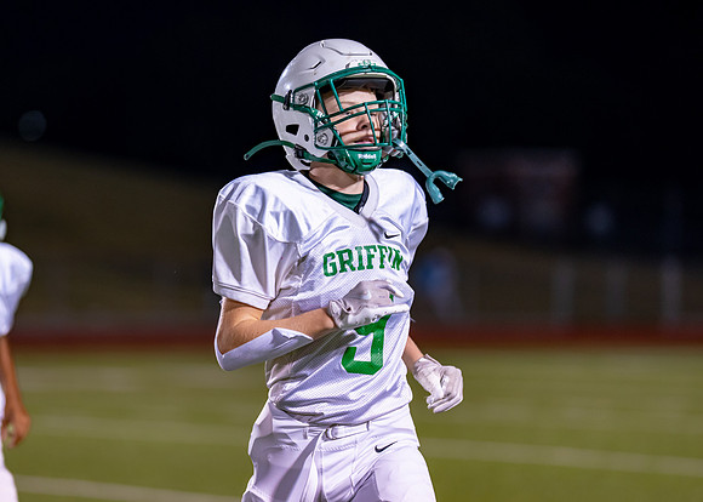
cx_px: 275
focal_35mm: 197
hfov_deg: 10.2
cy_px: 256
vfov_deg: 7.3
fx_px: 3935
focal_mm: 135
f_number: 1.8
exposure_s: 1/500
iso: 500
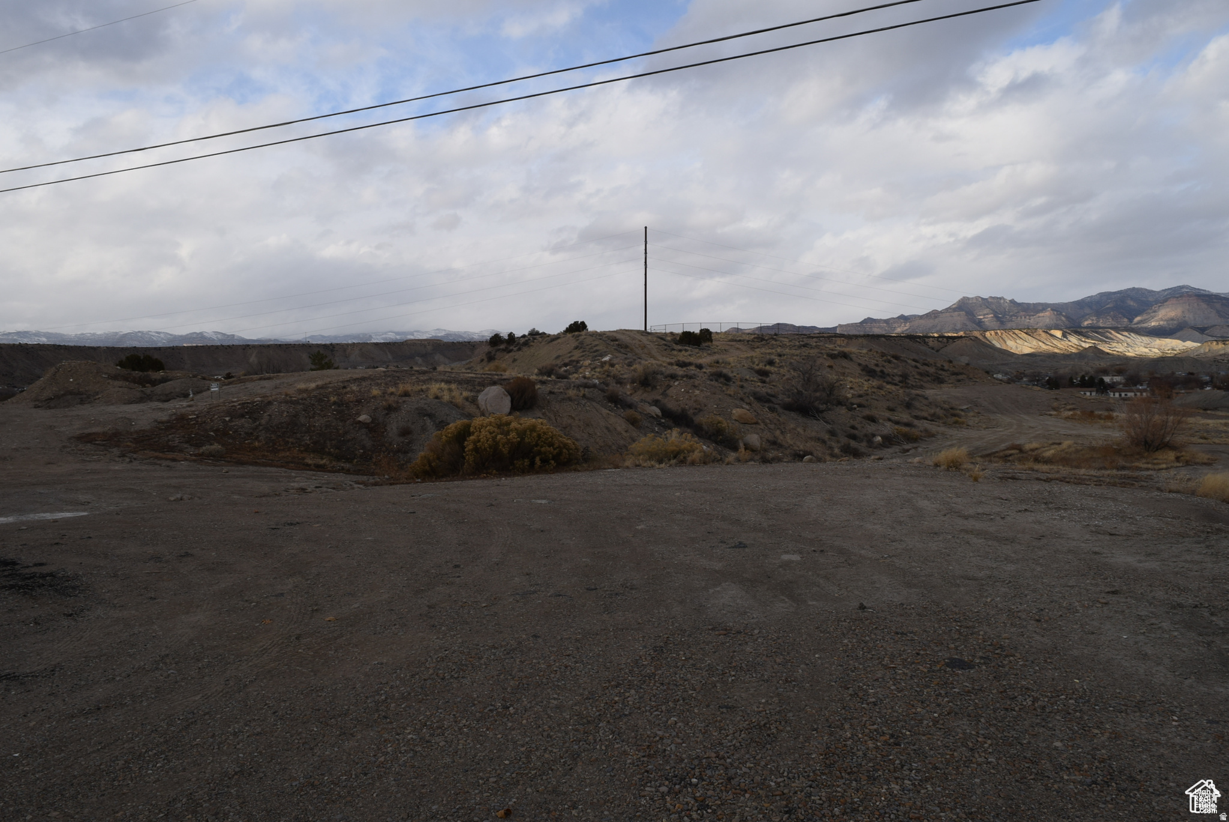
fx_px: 922
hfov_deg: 67.3
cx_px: 614
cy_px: 411
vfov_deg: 48.0
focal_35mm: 27
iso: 100
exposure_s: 1/200
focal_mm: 18
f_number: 9
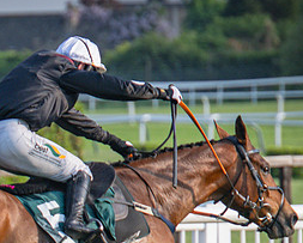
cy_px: 260
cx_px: 18
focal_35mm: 748
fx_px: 6716
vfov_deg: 2.1
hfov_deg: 2.6
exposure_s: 1/1600
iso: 400
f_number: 4
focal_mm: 140
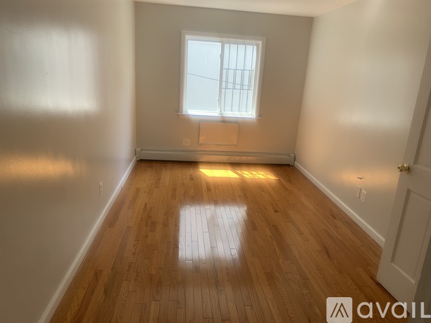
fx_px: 324
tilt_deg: -15.5
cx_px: 216
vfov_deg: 53.0
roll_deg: -4.1
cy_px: 162
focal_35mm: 26
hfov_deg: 67.3
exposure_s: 1/121
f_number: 1.8
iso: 40
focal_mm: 4.25
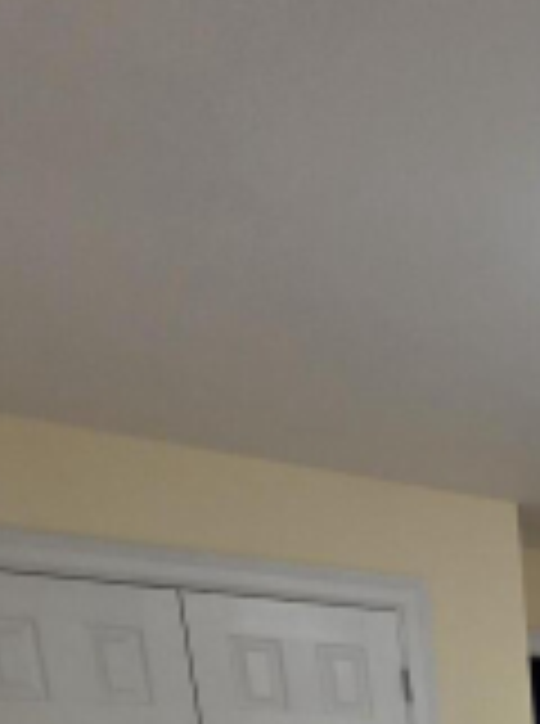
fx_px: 1128
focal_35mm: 54
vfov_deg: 24.1
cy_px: 1189
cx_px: 932
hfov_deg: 20.4
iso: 200
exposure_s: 1/60
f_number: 1.9
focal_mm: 2.2
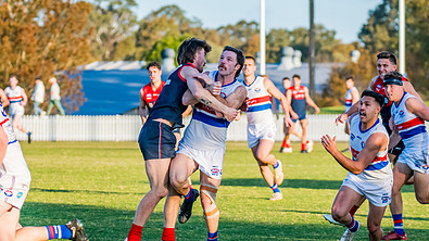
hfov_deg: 7.2
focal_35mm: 298
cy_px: 200
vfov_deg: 4.1
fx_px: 3389
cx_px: 171
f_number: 5.6
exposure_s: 1/1600
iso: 800
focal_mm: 180
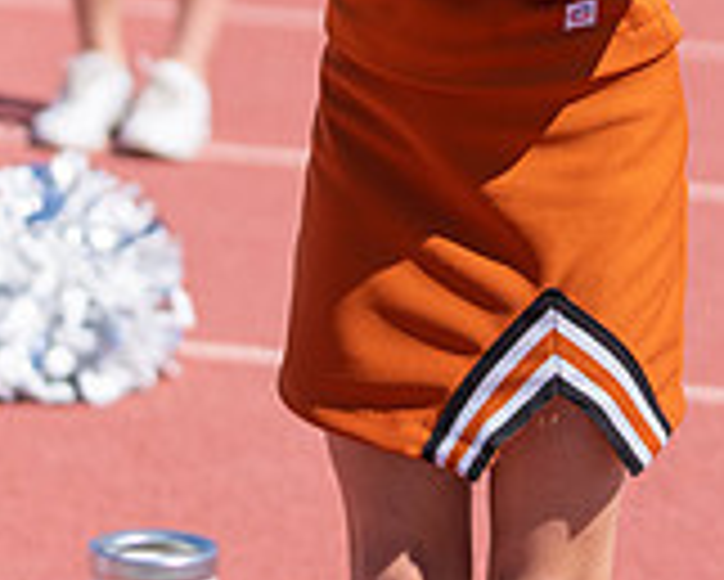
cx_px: 580
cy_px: -254
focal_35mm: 236
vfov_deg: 6.5
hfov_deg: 8.2
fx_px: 5060
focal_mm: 70
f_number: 2.8
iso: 100
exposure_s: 1/2000
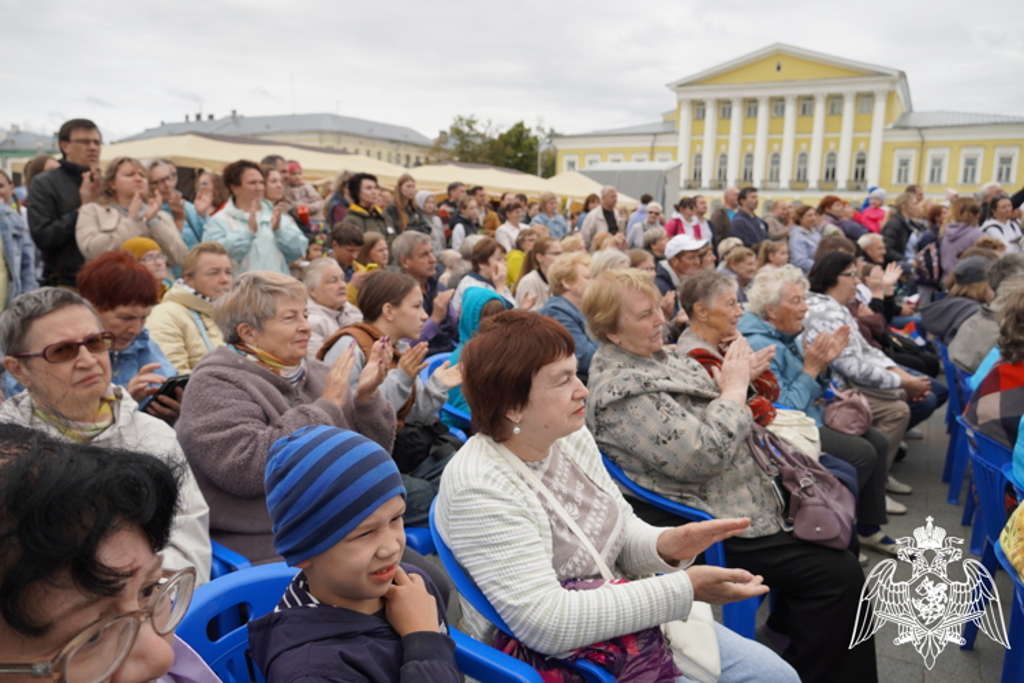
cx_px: 512
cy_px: 342
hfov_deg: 67.4
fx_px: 768
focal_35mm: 27
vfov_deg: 47.9
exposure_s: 1/400
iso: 100
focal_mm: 18
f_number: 4.5
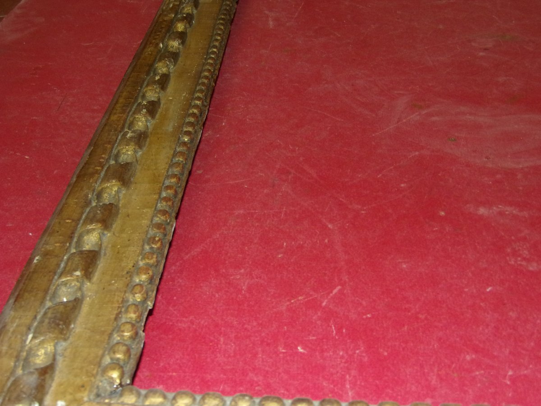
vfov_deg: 33.6
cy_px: 203
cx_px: 270
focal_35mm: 43
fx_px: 672
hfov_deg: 43.9
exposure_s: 1/34
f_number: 4.1
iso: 200
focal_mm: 7.8
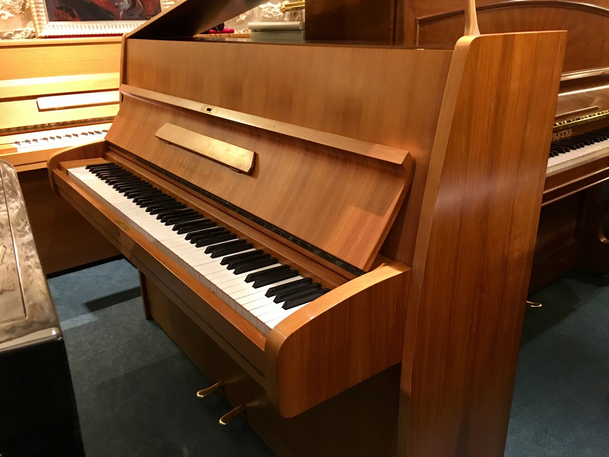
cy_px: 228
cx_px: 304
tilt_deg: -20.2
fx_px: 510
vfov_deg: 48.2
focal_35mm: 29
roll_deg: +1.2
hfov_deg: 61.7
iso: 80
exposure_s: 1/10
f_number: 2.2
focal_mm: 4.15
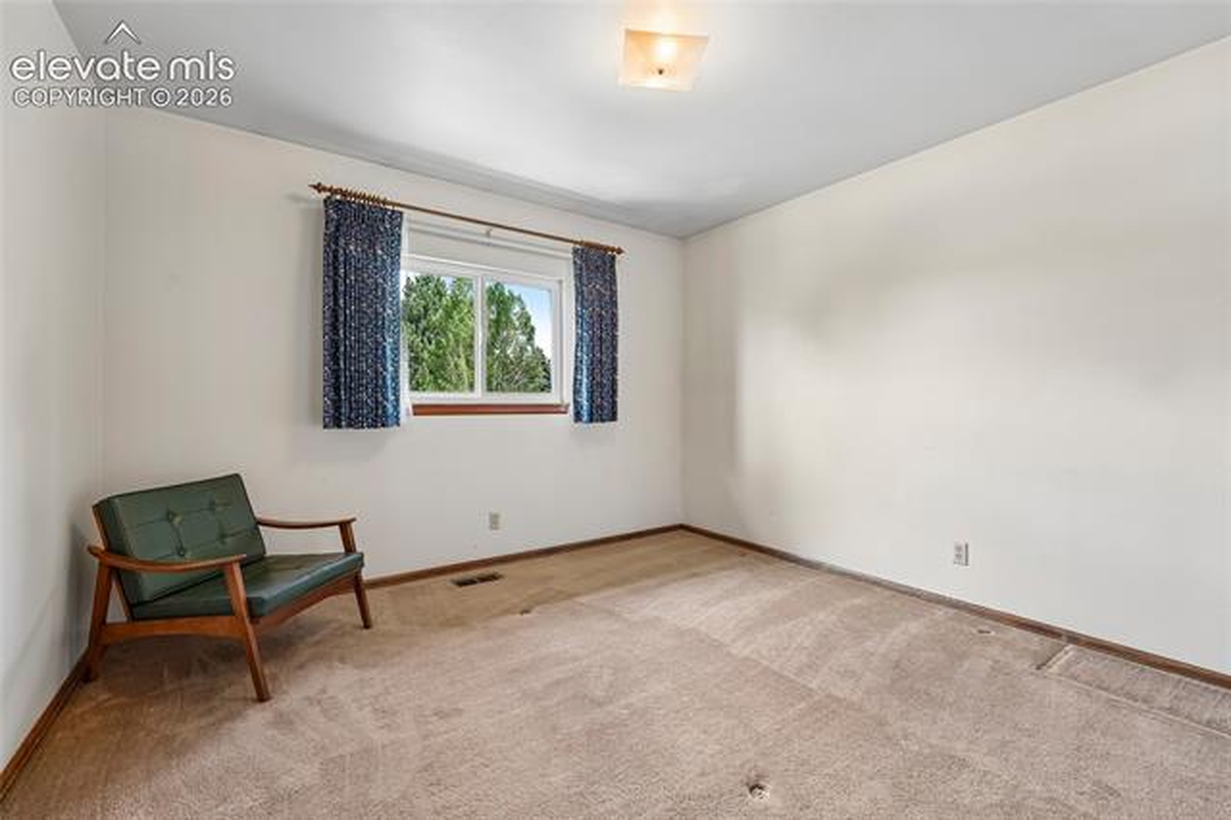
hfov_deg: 101.9
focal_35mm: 15
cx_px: 616
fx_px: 499
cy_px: 410
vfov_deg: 78.8
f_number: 8
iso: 400
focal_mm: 14.6
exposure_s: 1/5
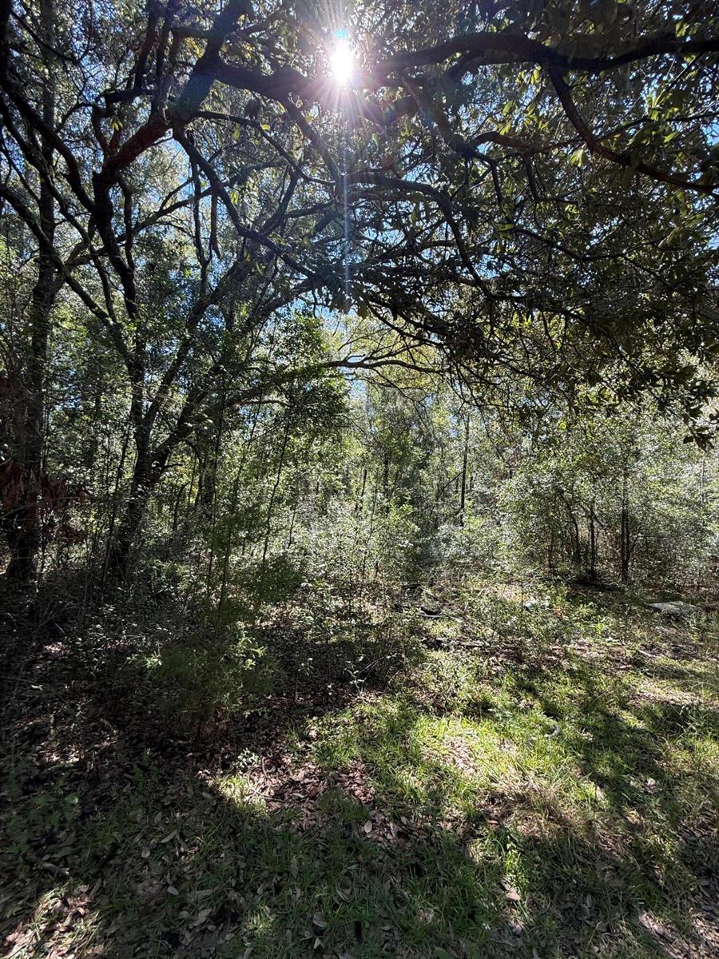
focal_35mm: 14
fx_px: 388
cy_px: 480
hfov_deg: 85.7
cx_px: 360
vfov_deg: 102.1
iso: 50
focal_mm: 2.22
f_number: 2.2
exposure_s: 1/220
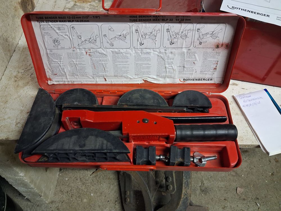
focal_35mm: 27
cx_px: 140
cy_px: 106
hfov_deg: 65.3
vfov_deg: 51.4
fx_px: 219
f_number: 1.8
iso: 400
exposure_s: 1/33
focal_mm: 4
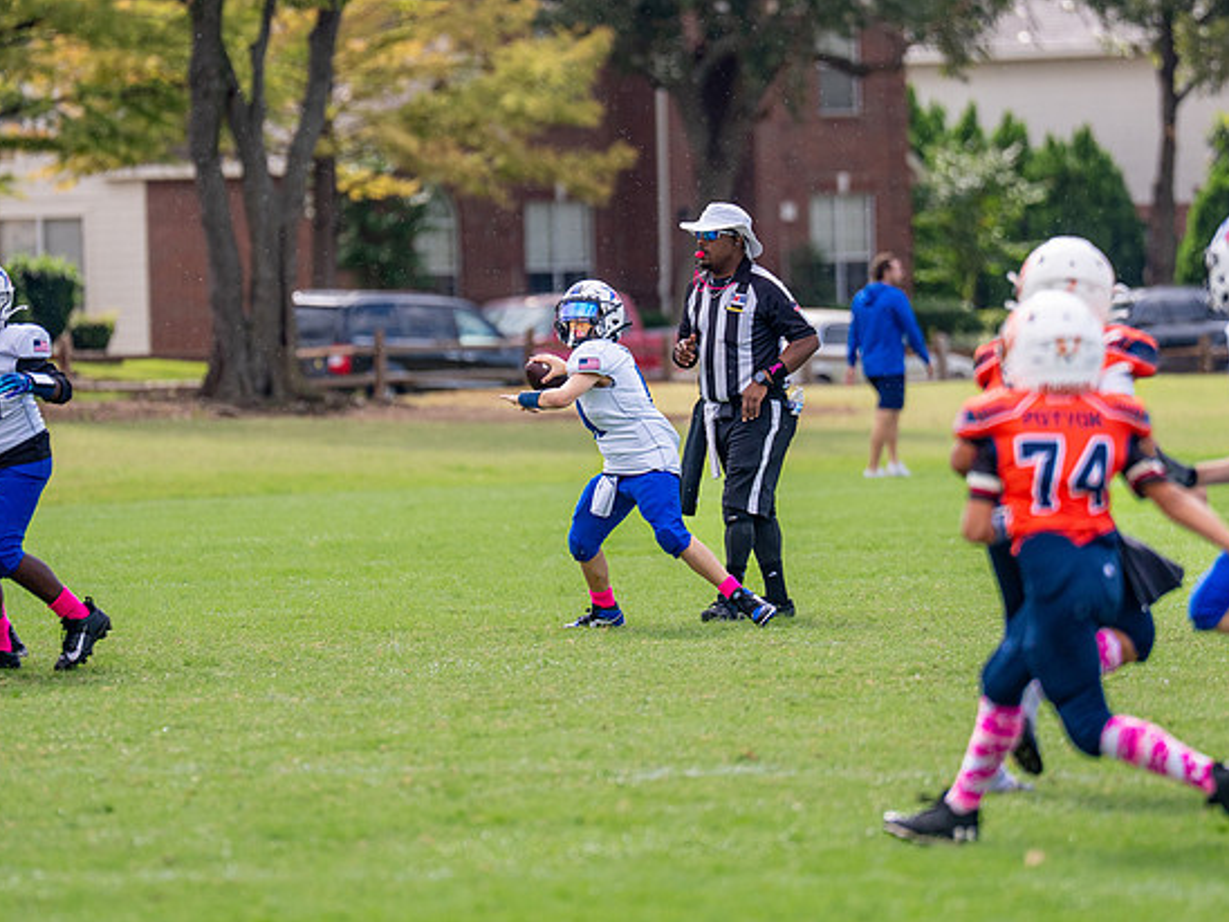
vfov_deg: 4.5
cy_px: 410
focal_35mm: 333
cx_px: 606
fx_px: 11823
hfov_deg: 6.0
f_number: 2.8
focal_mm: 200
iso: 400
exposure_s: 1/3200
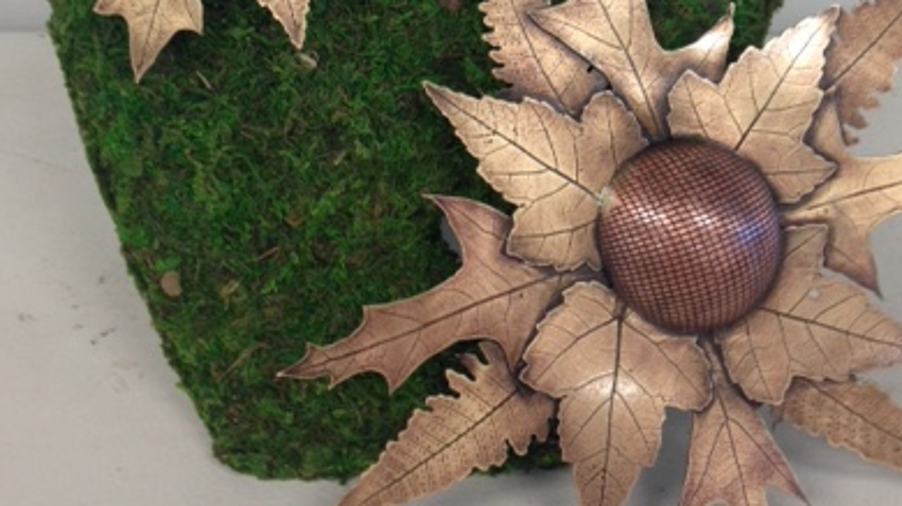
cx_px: 479
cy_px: -46
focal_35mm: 59
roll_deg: +3.1
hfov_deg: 35.4
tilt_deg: -32.1
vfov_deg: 19.5
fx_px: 1411
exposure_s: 1/20
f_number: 2.4
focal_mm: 4.12
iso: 64
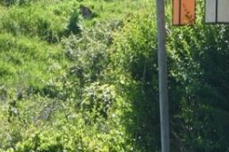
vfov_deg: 3.8
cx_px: 327
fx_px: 2282
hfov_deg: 5.7
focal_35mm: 359
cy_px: -102
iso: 125
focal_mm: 50
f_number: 6.3
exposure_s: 1/250
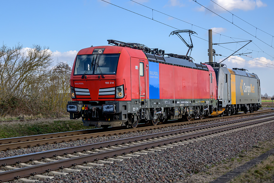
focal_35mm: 68
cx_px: 137
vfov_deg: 20.2
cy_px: 92
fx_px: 514
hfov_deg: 29.9
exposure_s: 1/750
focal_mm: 45
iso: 400
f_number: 8
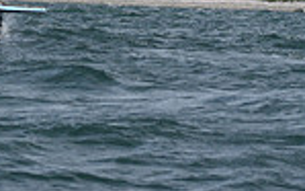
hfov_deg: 7.5
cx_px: -75
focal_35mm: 277
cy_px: -392
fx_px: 2302
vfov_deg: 4.5
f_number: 7.1
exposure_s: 1/800
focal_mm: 70
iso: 320
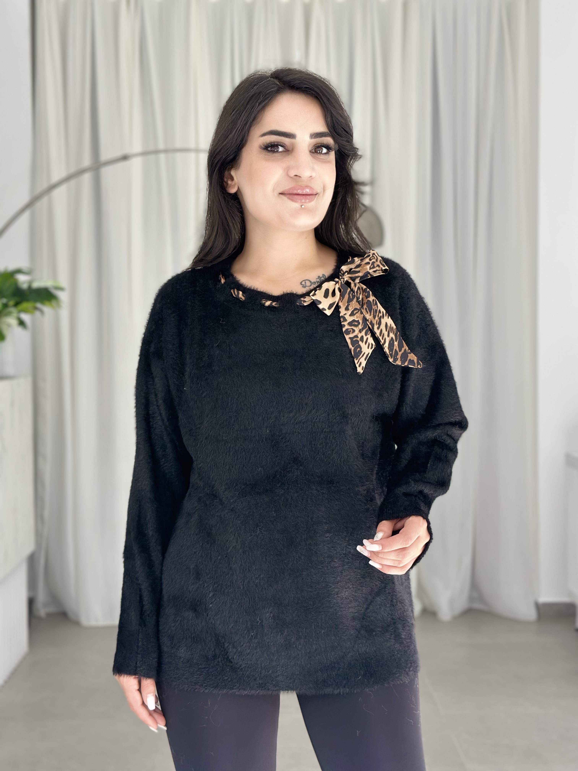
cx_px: 289
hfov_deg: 30.3
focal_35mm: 48
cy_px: 386
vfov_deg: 39.7
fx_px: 1069
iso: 80
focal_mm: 6.86
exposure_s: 1/245
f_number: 1.78
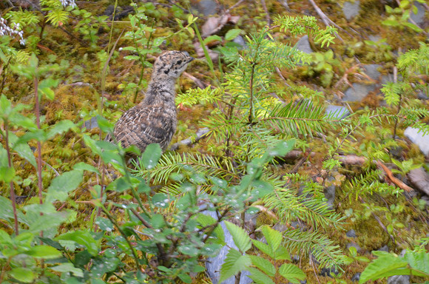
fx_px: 5351
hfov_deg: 4.6
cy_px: 142
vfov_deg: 3.0
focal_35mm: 450
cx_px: 214
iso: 800
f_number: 5.6
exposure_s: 1/1000
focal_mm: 300
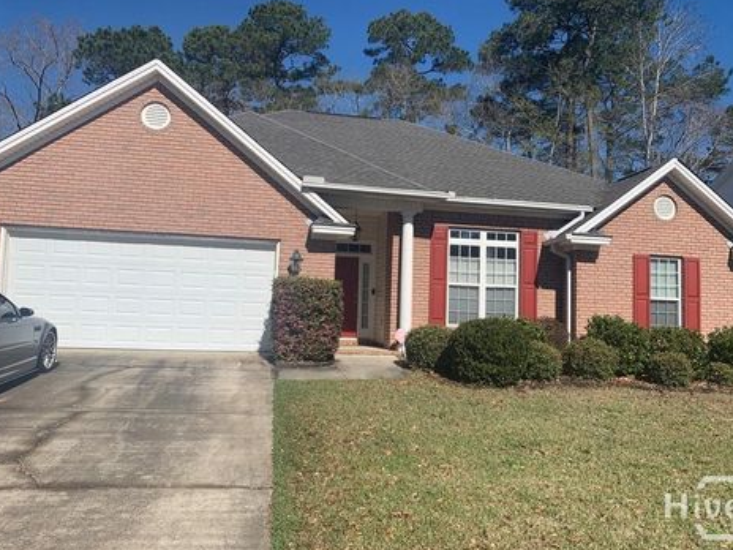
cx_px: 376
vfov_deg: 49.7
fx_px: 593
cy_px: 271
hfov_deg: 63.4
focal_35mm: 28
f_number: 1.8
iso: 25
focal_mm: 4.25
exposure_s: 1/3289
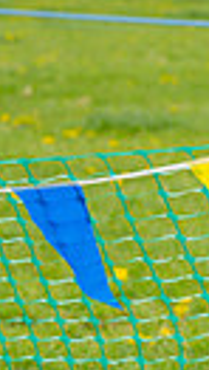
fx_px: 3712
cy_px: 630
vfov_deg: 5.6
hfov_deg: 3.1
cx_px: 771
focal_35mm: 378
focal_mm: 70
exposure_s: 1/2000
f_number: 4.5
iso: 400
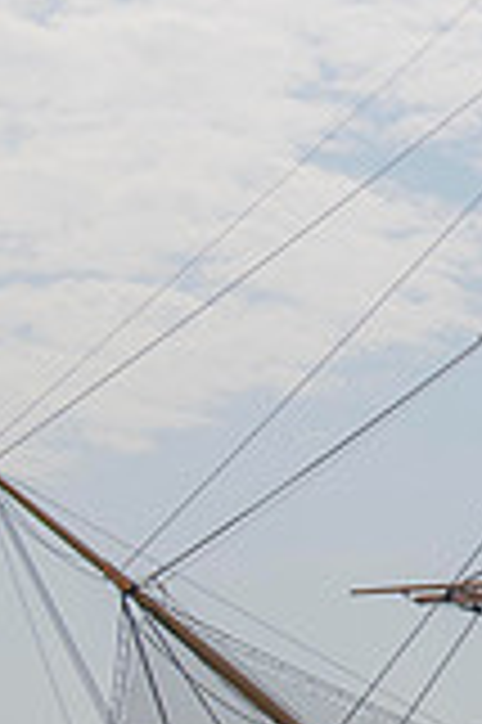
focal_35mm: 161
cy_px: 434
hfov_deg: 7.8
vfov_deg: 12.8
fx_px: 3240
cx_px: 1194
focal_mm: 42
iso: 64
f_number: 6.3
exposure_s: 1/1000
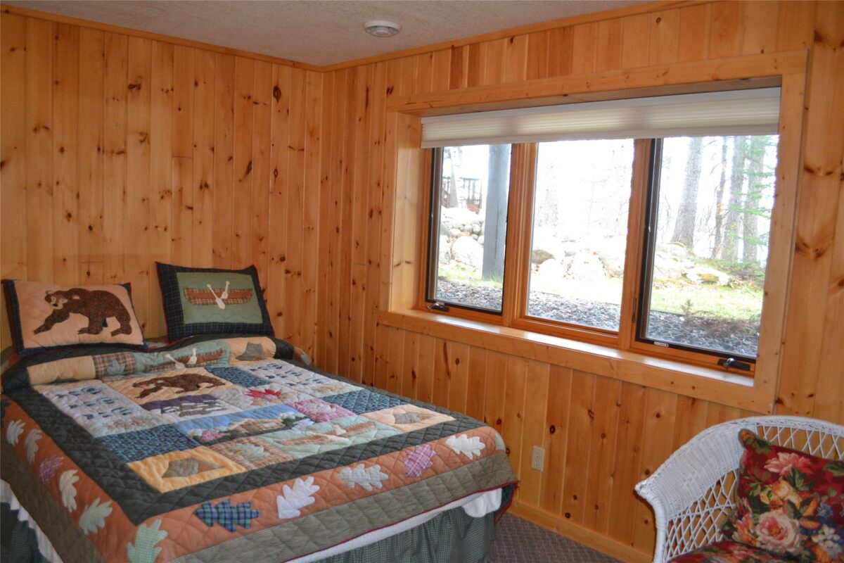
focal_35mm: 27
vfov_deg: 47.9
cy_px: 282
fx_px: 633
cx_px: 422
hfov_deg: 67.4
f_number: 3.5
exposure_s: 1/60
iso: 720
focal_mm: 18
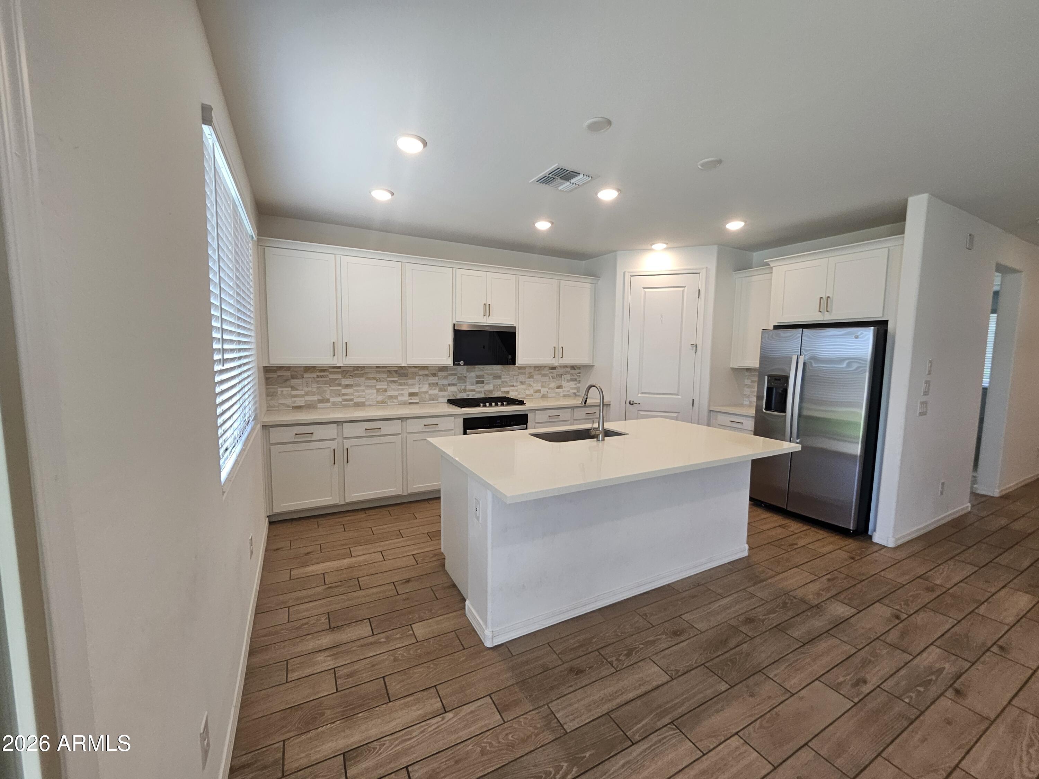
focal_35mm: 13
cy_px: 390
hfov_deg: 106.2
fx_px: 390
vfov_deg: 89.9
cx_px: 520
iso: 64
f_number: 2.2
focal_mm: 1.7
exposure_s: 1/60
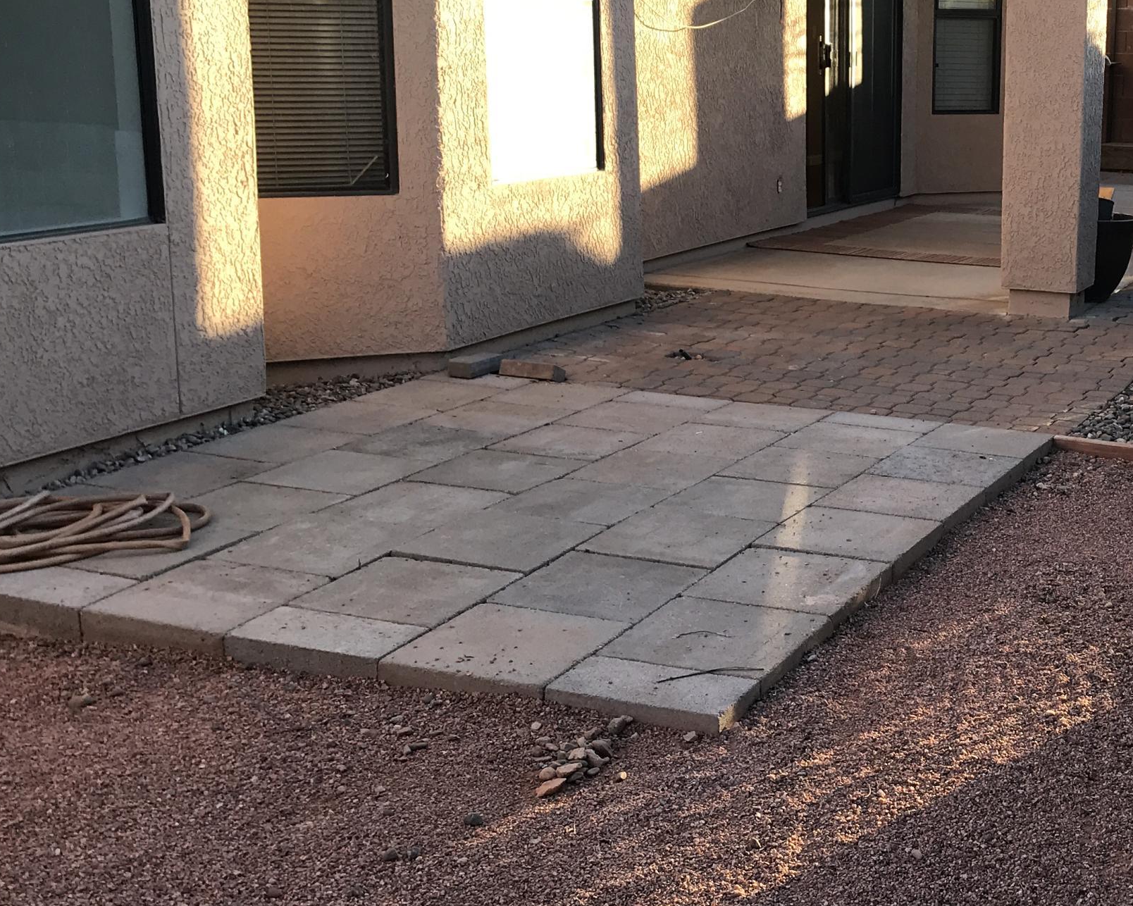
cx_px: 912
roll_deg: +0.2
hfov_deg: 35.4
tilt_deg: -12.8
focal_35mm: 51
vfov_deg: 29.7
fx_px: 1710
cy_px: 407
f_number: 1.8
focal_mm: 3.99
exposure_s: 1/281
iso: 20
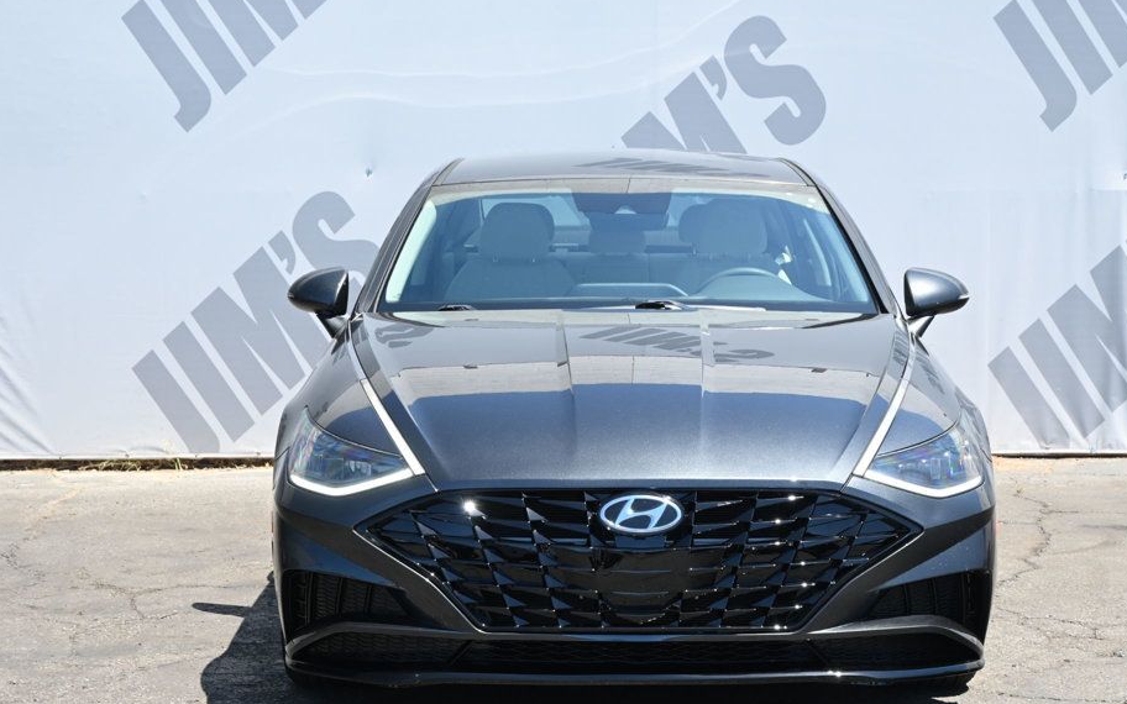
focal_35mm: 72
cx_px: 630
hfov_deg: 28.6
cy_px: 405
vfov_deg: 18.1
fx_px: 2211
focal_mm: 42
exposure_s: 1/250
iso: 220
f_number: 5.6
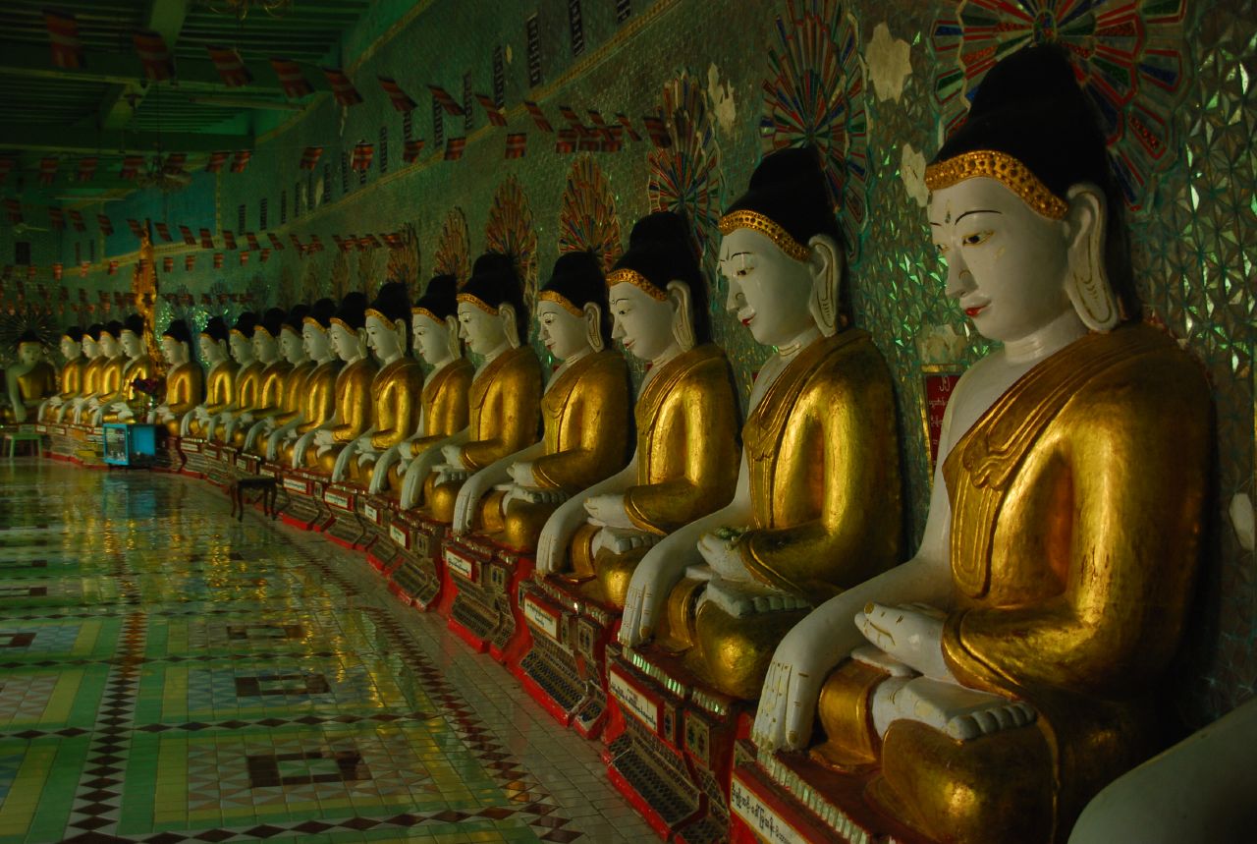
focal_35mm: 60
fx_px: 2099
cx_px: 628
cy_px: 422
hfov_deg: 33.3
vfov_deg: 22.7
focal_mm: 40
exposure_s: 1/50
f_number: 4.8
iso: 320
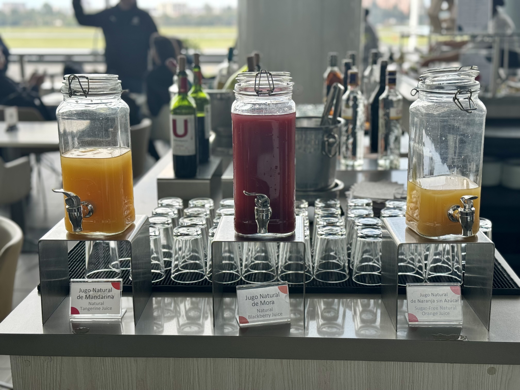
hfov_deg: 39.7
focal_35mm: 48
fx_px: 721
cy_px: 195
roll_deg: +1.7
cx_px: 260
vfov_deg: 30.3
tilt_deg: -13.0
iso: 64
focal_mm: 6.76
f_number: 1.78
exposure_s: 1/407
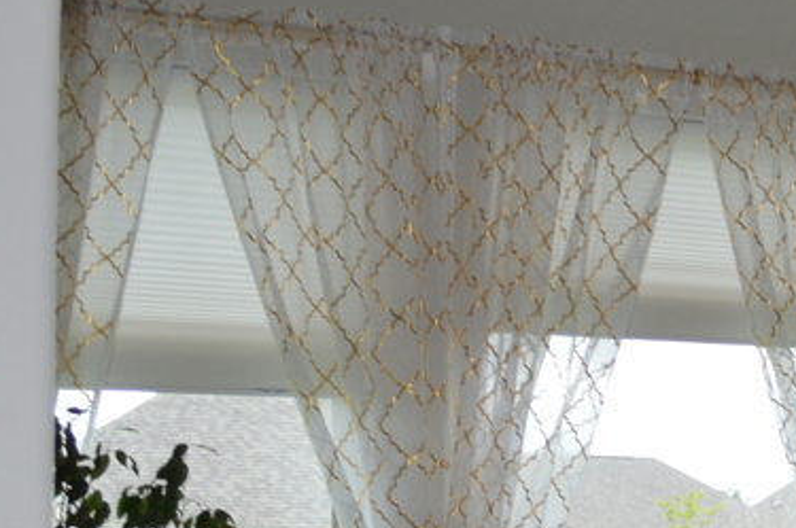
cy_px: 676
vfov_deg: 11.4
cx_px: 1390
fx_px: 2584
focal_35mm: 117
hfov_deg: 15.3
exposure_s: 1/125
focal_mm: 18
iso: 160
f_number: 4
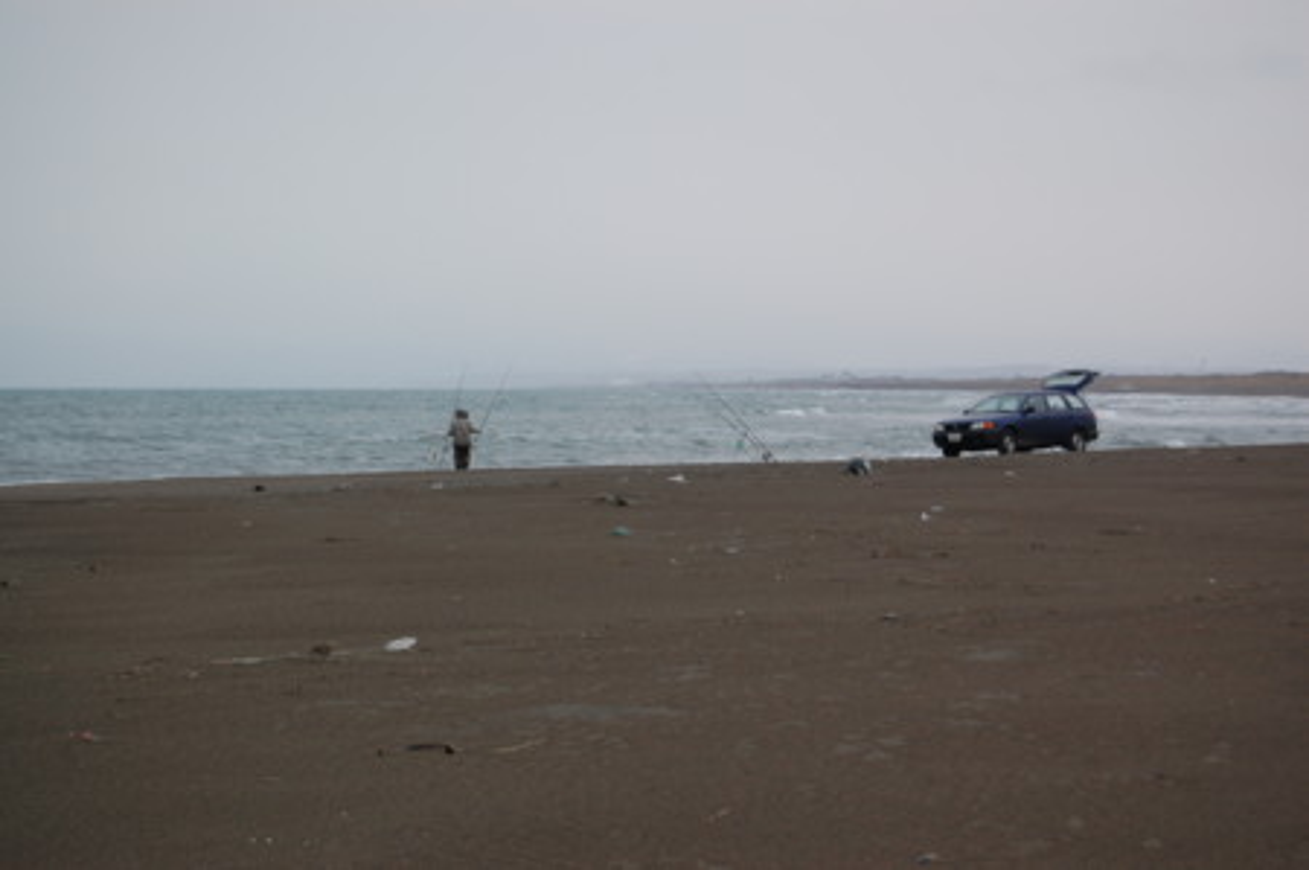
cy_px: 435
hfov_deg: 24.6
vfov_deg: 16.5
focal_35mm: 82
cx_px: 654
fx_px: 2996
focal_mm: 55
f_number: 5.6
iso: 400
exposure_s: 1/100
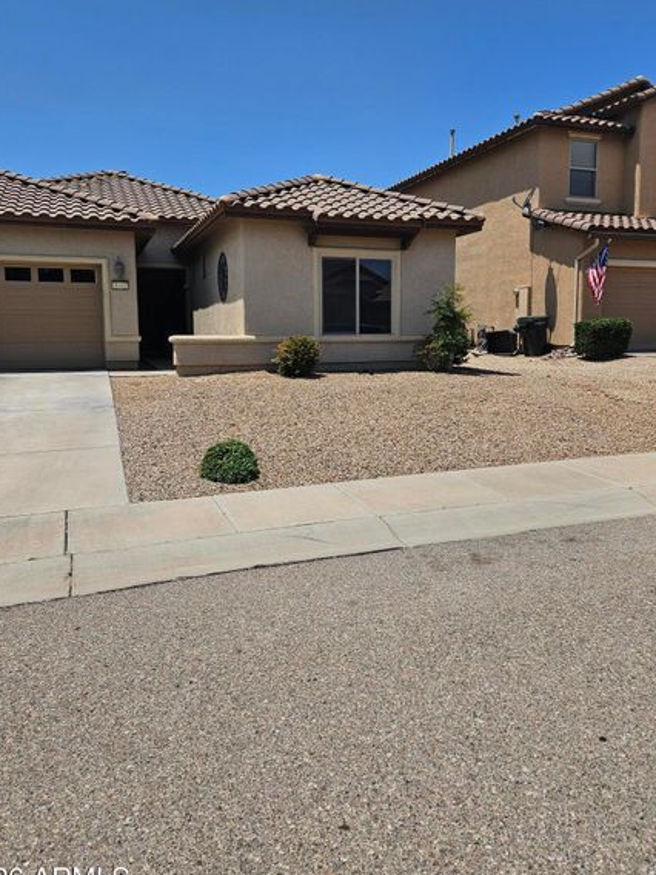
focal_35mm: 27
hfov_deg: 51.3
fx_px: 682
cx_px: 342
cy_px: 412
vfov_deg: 65.3
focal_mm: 5.4
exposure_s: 1/3220
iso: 25
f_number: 1.8
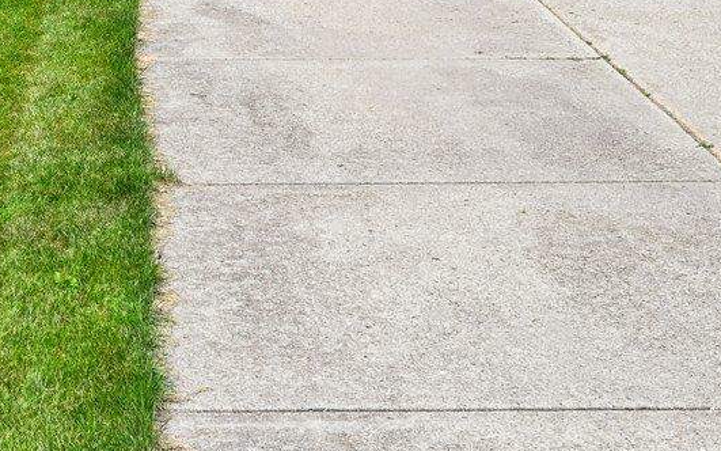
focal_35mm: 118
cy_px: -329
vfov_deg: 10.5
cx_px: -373
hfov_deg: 16.1
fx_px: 2319
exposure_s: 1/640
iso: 400
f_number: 8
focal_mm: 30
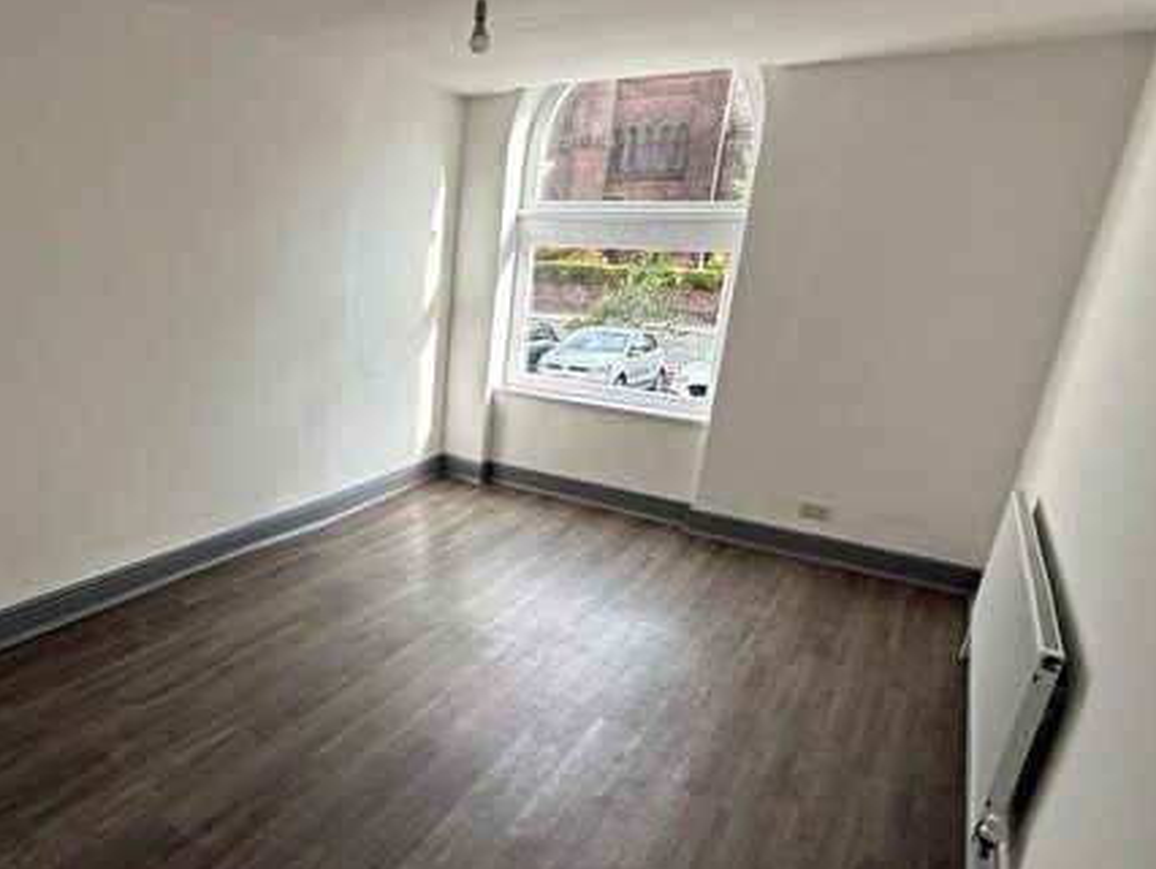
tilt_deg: -19.0
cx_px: 380
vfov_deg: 58.6
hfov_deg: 71.6
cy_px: 509
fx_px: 769
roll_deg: -1.8
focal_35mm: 23
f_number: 2.2
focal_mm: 2.22
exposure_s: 1/316
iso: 64
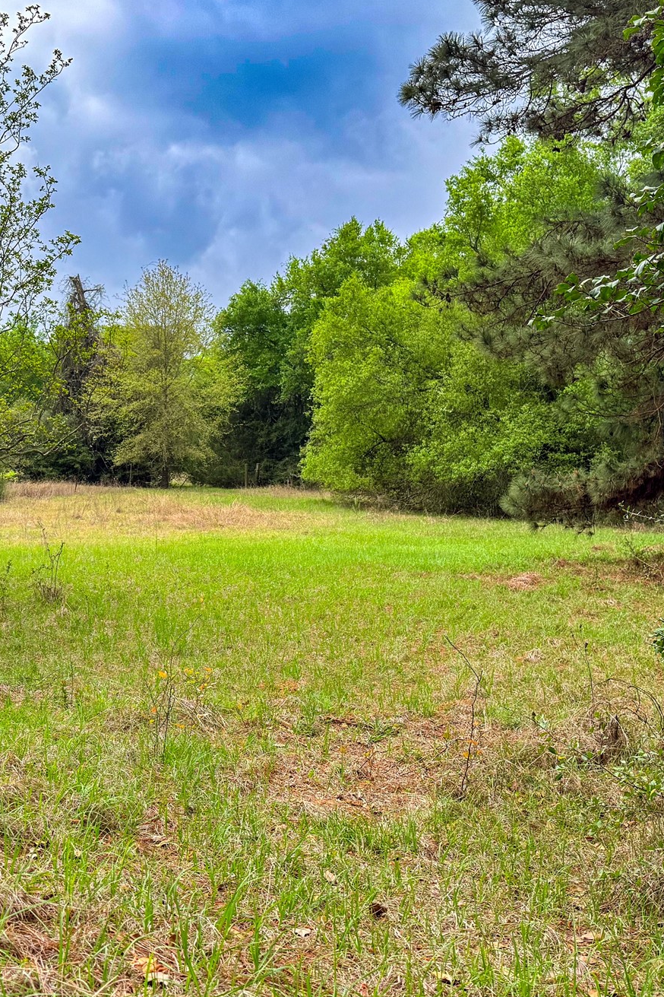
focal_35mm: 39
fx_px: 1079
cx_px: 204
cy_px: 468
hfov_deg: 33.8
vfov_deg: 49.5
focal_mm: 6.76
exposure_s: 1/2500
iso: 100
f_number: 1.8
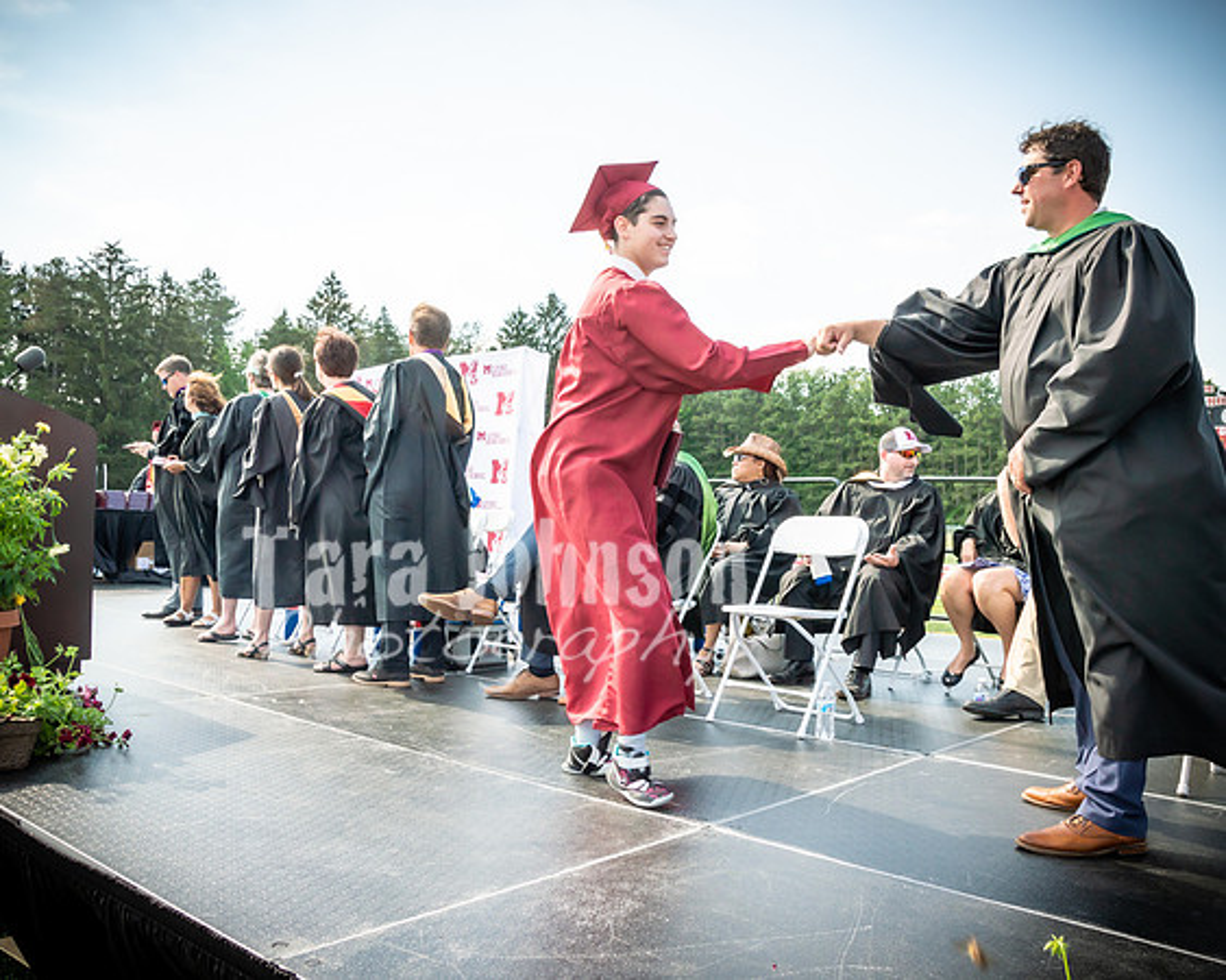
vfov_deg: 50.3
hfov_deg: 60.9
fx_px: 1043
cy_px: 490
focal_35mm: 29
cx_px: 613
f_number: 7.1
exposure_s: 1/500
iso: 200
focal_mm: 17
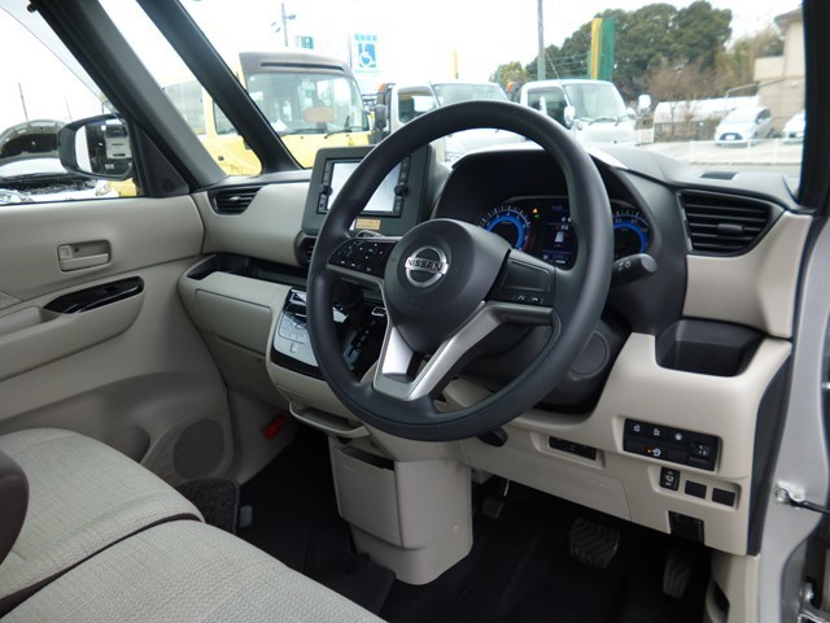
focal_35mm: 24
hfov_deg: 71.6
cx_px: 415
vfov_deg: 56.8
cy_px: 312
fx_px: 575
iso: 100
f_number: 2.8
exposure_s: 1/60
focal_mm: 4.3
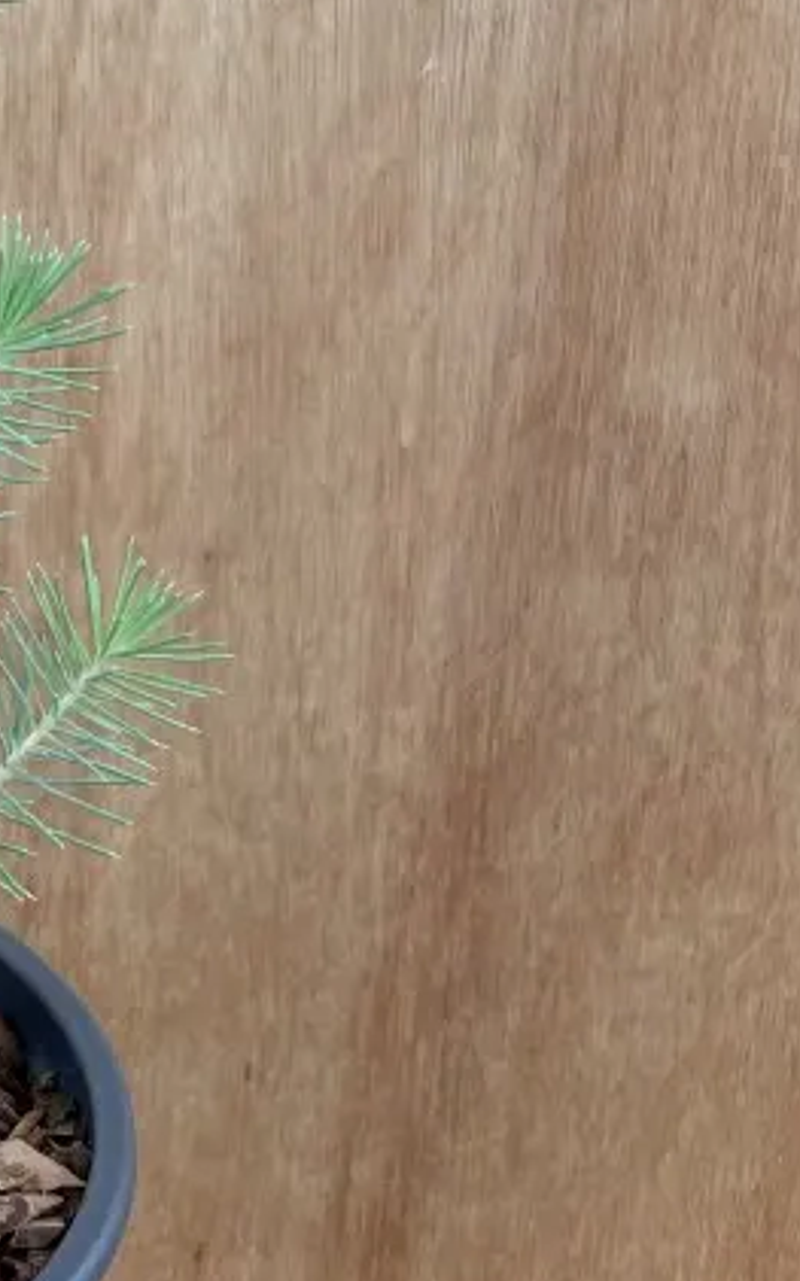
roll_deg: -0.8
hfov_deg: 17.7
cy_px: 21
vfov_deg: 28.8
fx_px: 2338
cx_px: -338
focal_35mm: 67
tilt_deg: -4.3
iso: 80
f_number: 1.6
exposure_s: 1/121
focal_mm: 4.2
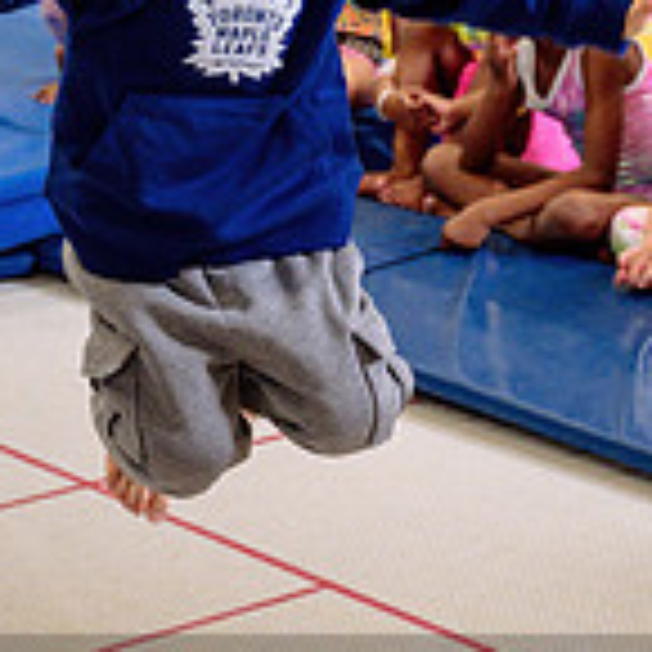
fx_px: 3218
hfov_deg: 11.5
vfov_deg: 11.6
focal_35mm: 151
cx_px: 555
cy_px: 317
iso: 1600
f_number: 3.5
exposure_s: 1/250
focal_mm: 38
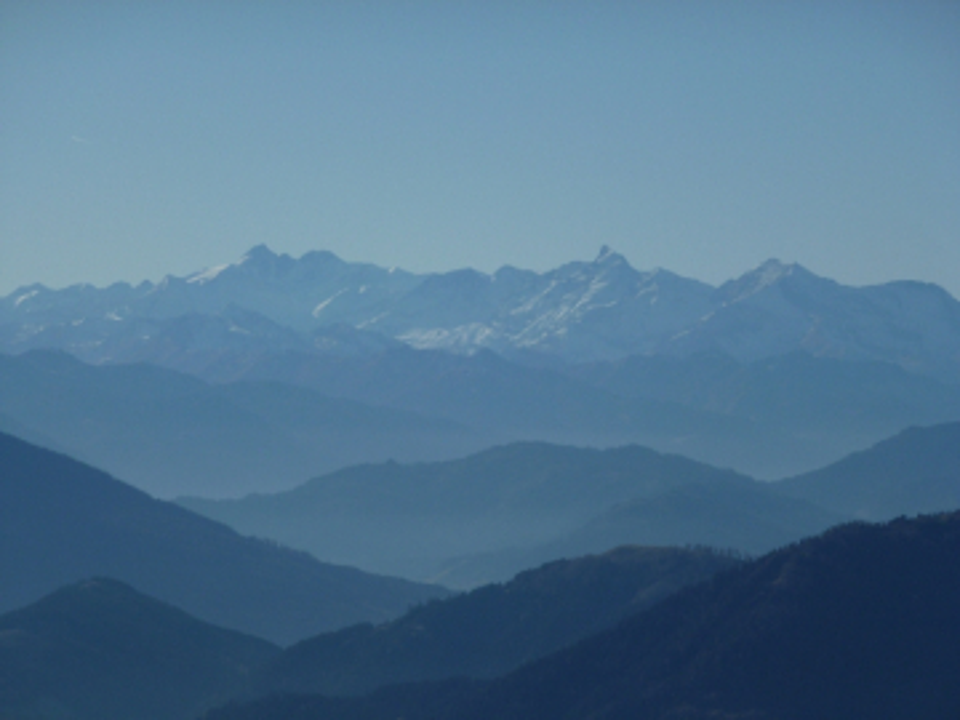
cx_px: 480
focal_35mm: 214
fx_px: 5935
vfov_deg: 6.9
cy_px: 360
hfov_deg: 9.2
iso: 100
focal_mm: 38.3
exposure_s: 1/1000
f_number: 5.5
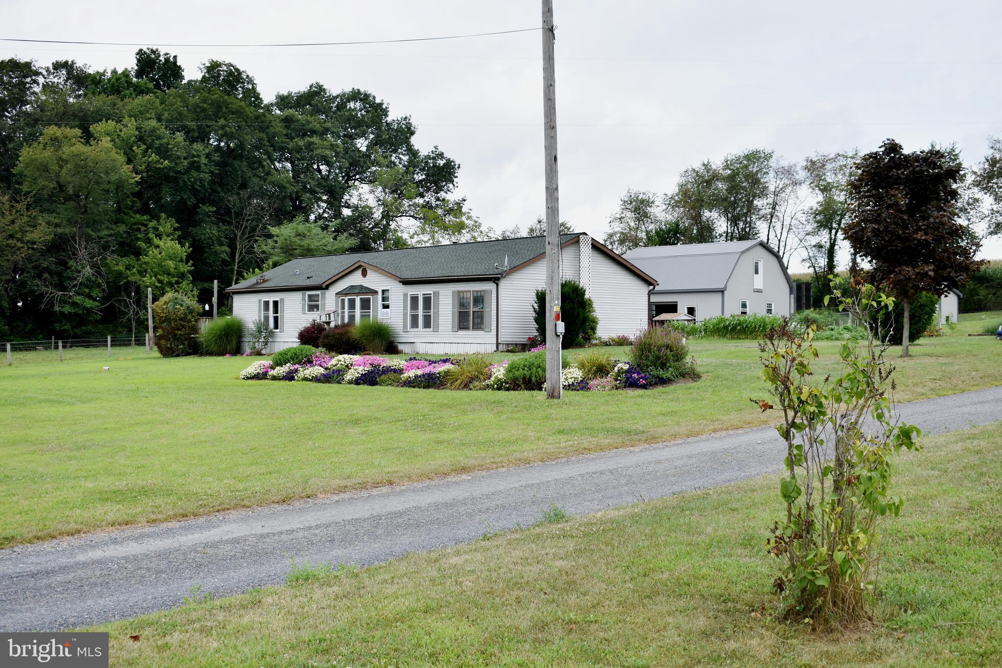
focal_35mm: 44
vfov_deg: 30.8
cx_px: 501
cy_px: 334
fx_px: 1211
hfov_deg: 45.0
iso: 100
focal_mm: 29
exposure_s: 1/250
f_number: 5.6
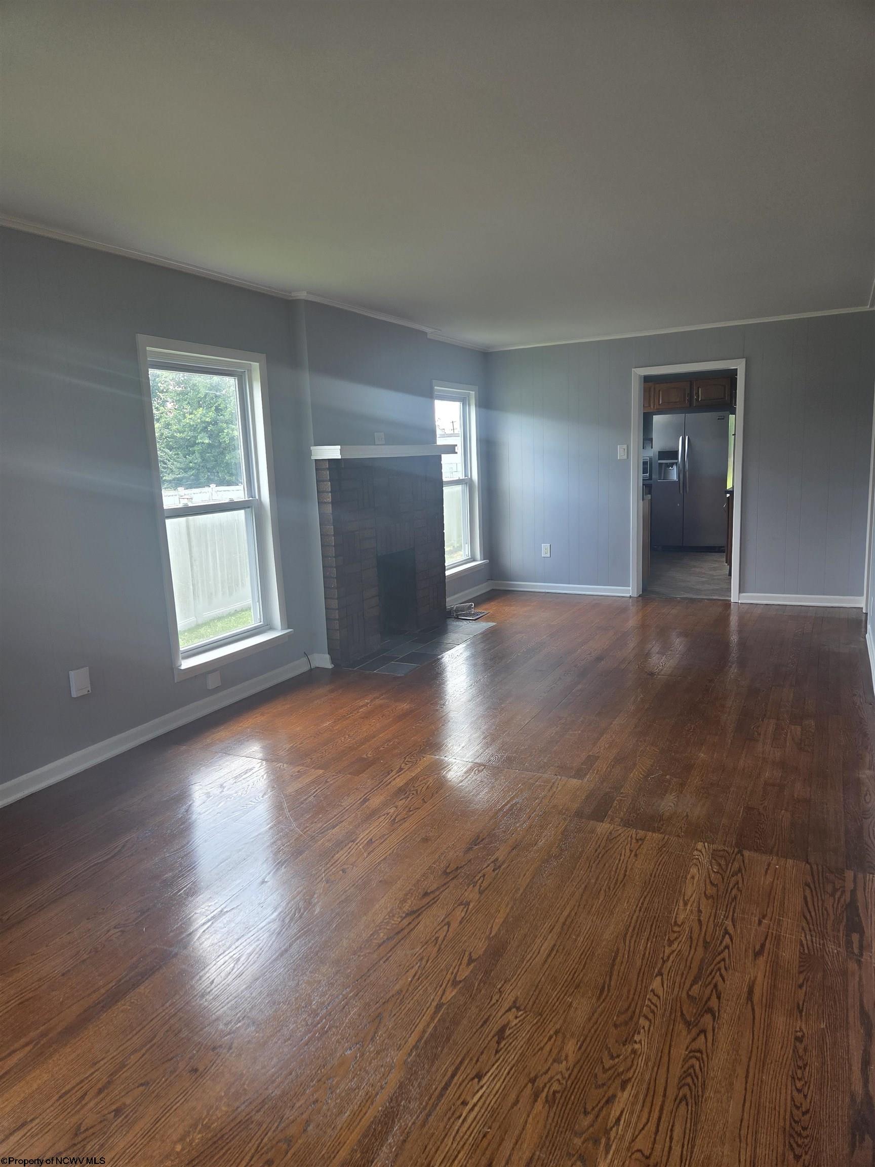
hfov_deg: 58.9
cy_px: 584
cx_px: 438
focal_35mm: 23
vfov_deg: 73.9
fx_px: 775
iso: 100
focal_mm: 5.4
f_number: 1.8
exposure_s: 1/180
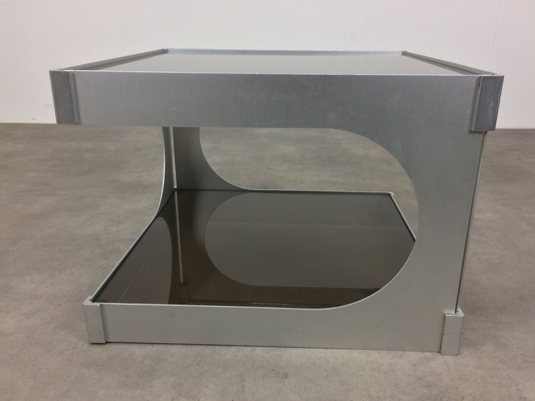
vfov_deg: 45.4
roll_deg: -1.2
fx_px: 479
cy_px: 209
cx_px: 274
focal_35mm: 31
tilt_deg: -20.7
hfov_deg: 58.3
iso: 50
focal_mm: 4.15
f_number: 2.2
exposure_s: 1/33
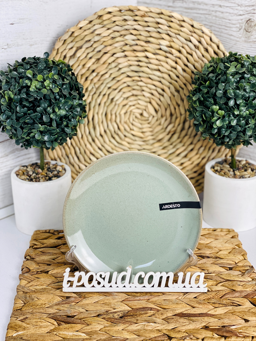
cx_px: 128
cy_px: 170
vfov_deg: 36.8
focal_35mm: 52
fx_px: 513
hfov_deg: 28.0
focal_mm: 6
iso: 50
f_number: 2
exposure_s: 1/105
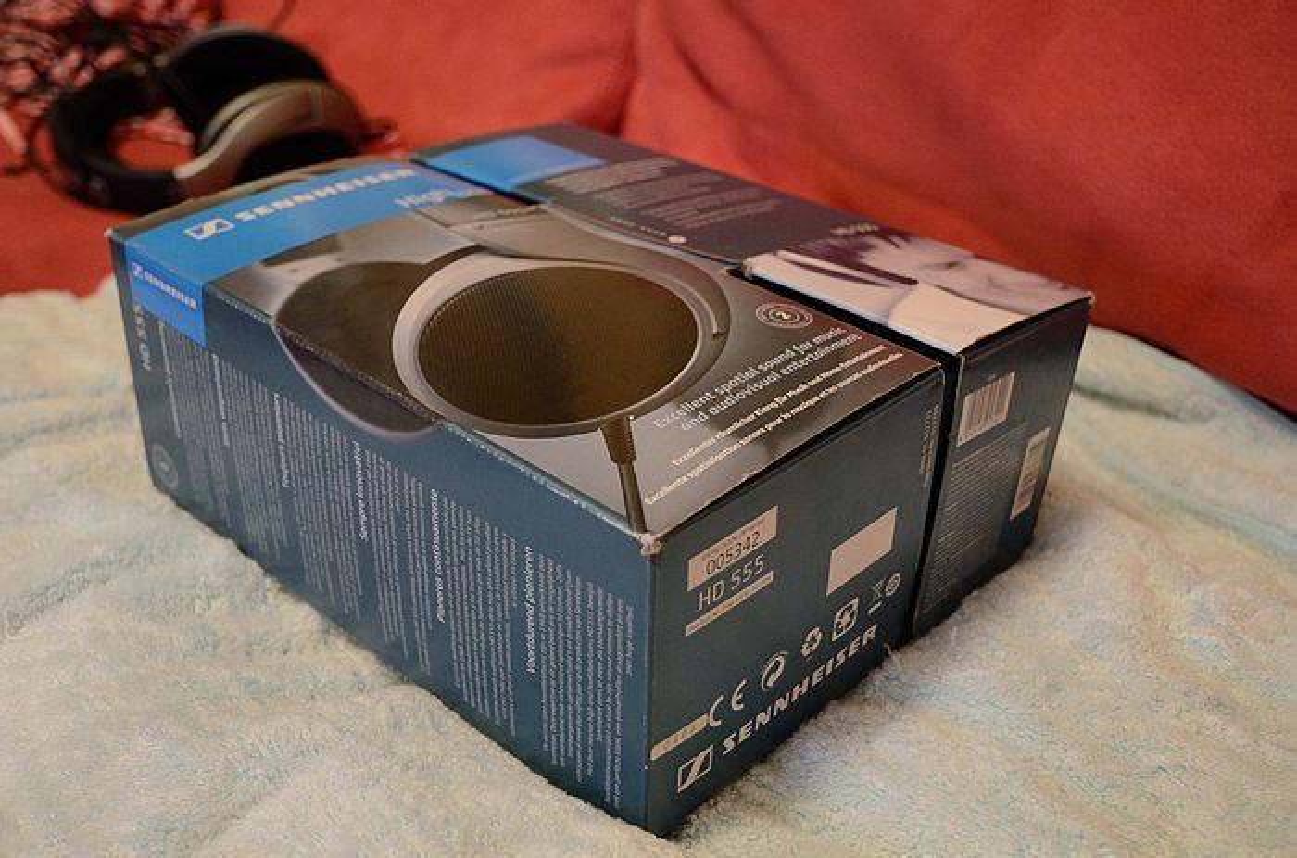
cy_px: 429
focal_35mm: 38
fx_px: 1348
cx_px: 648
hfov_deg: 51.4
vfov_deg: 35.3
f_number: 4.5
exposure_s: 1/30
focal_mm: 25
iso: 2500
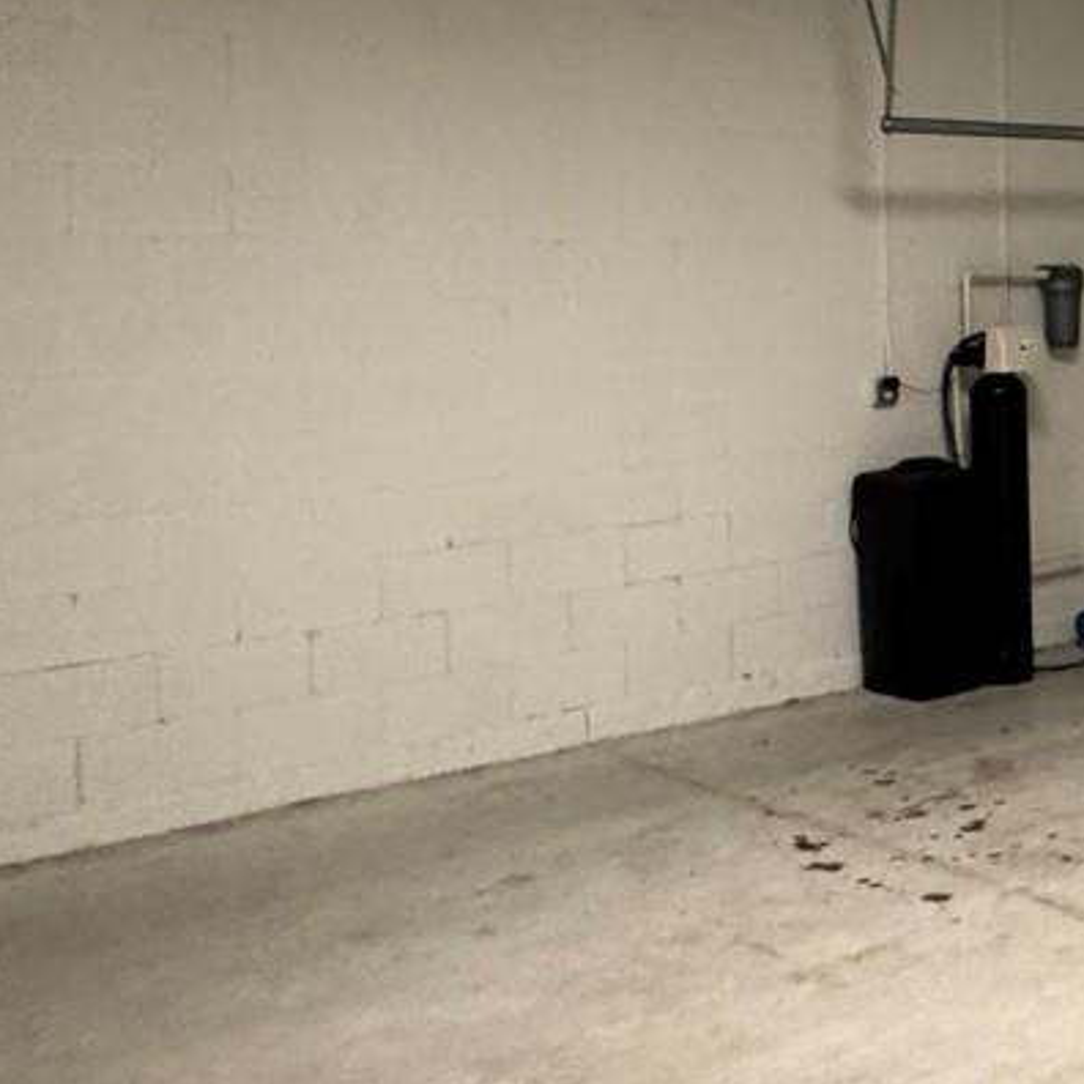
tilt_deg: -1.3
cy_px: 301
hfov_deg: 28.6
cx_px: 1369
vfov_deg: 33.5
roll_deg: +0.8
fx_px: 1771
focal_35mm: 50
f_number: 2.2
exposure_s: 1/60
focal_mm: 2.22
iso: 640
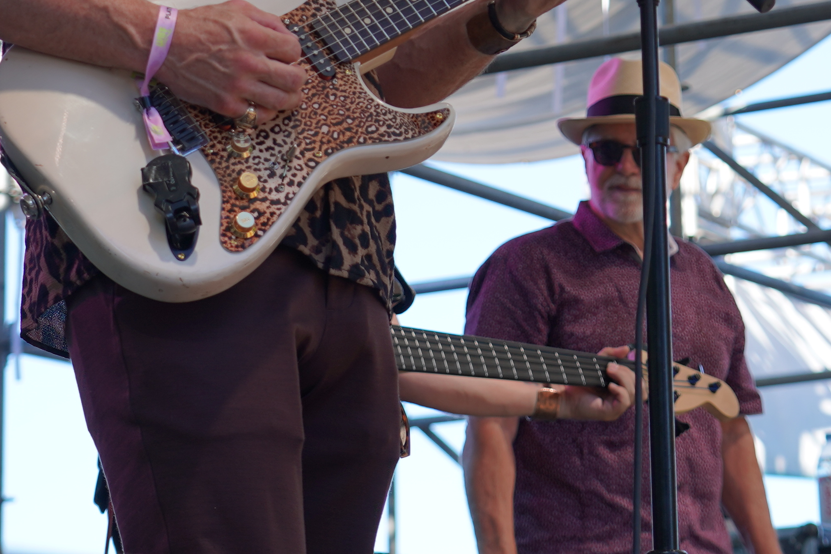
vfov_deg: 8.2
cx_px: 538
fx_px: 3831
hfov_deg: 12.4
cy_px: -71
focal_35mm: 166
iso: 100
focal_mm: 56
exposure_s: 1/200
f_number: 4
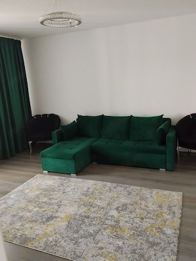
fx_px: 219
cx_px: 98
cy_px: 130
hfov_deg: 48.2
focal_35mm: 29
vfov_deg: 61.7
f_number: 1.8
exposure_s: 1/20
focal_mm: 4.22
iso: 800
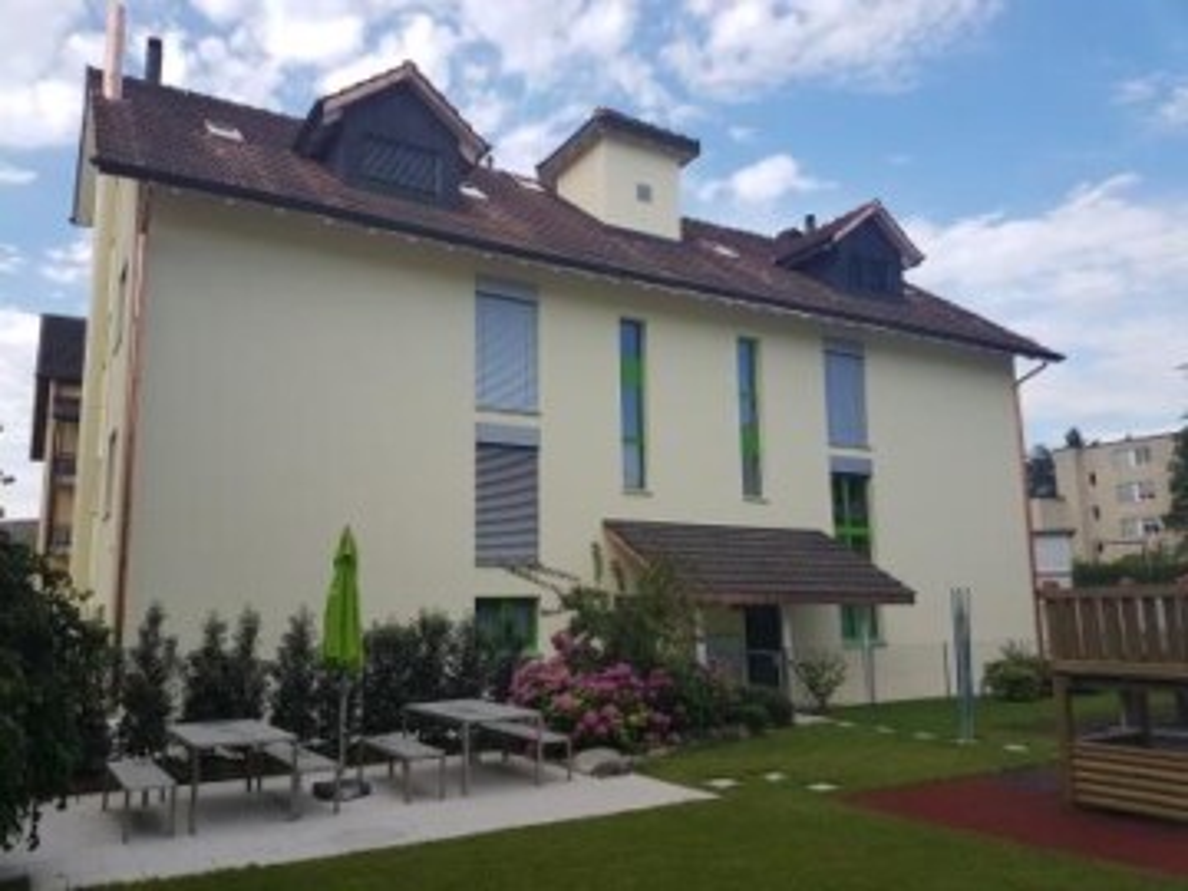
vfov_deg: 53.1
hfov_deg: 67.3
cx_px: 594
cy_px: 446
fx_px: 892
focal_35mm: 26
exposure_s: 1/888
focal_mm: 4.2
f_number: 1.7
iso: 40
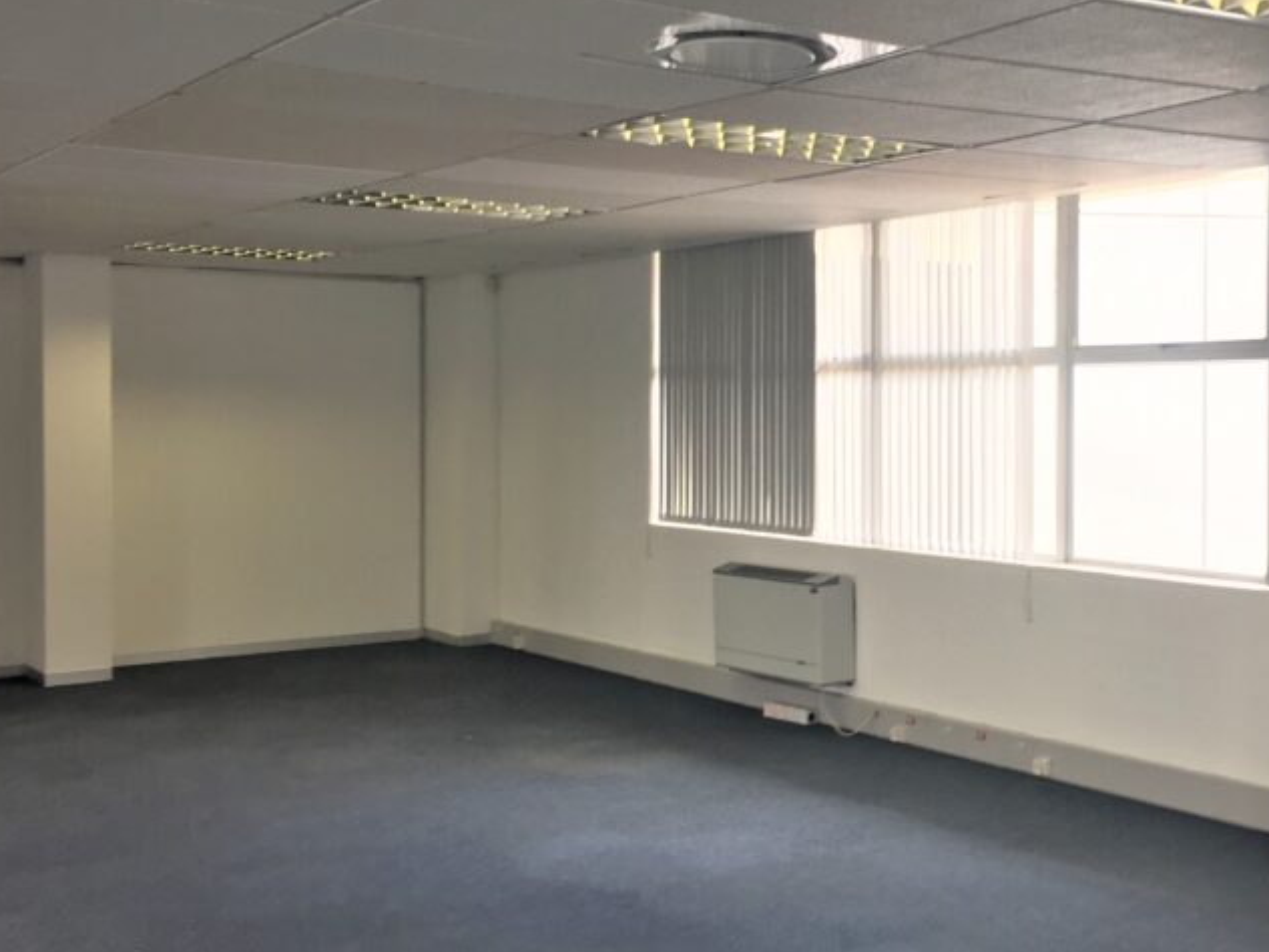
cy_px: 438
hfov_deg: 40.0
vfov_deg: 30.9
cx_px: 841
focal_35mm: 47
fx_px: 1723
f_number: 2.2
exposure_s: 1/100
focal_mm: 4.15
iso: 32
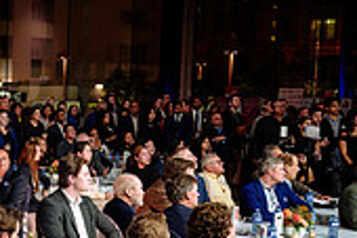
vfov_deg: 16.6
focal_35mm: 82
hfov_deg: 21.0
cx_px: -181
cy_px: 159
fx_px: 812
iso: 500
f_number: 3.2
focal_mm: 24
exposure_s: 1/40
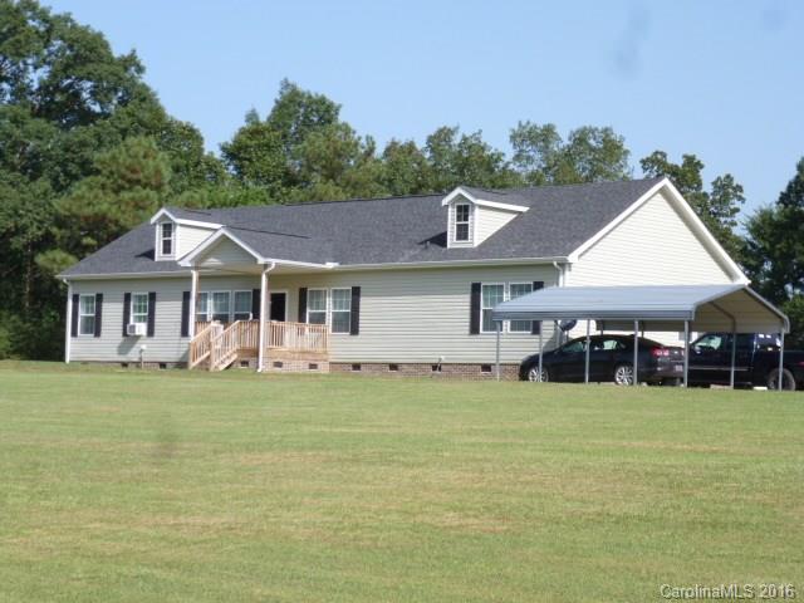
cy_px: 302
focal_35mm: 82
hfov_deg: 23.8
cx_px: 402
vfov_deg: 18.0
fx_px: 1905
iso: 100
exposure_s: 1/320
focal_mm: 14.8
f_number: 4.8
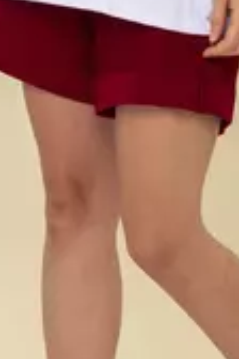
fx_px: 2131
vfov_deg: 9.5
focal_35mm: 214
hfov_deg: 6.4
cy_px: -52
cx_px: 179
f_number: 11
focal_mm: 50
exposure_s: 1/160
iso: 320
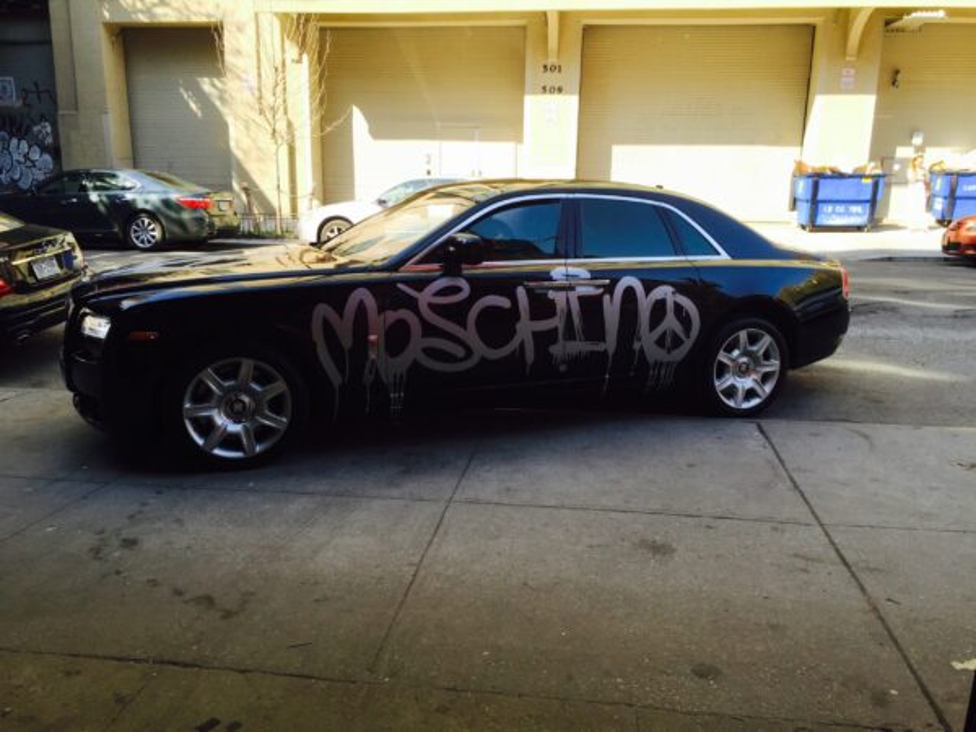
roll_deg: -0.7
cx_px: 488
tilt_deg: -11.6
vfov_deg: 48.2
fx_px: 818
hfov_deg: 61.7
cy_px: 366
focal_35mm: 29
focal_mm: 4.15
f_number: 2.2
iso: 32
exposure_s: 1/408
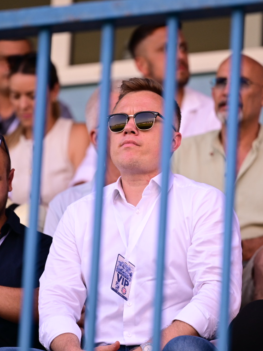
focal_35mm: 388
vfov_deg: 5.1
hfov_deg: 3.8
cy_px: 167
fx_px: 3932
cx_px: 136
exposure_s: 1/1000
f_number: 2.8
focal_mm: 190
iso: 320
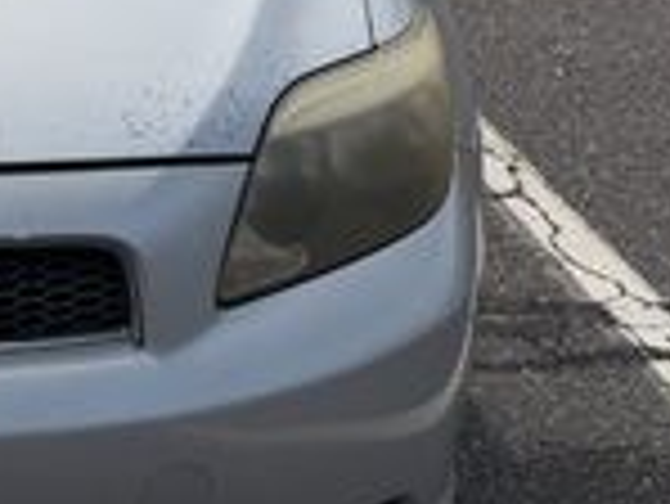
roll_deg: +0.4
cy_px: -135
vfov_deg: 13.9
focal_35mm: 103
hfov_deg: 17.5
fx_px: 1995
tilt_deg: -14.8
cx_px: -274
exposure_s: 1/8130
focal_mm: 6.76
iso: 80
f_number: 1.78
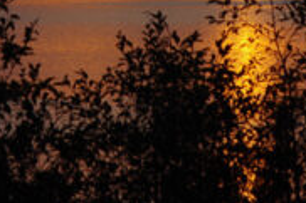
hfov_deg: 2.4
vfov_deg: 1.6
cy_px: -99
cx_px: 151
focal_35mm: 846
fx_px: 7184
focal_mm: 170
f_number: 10
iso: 200
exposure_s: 1/125
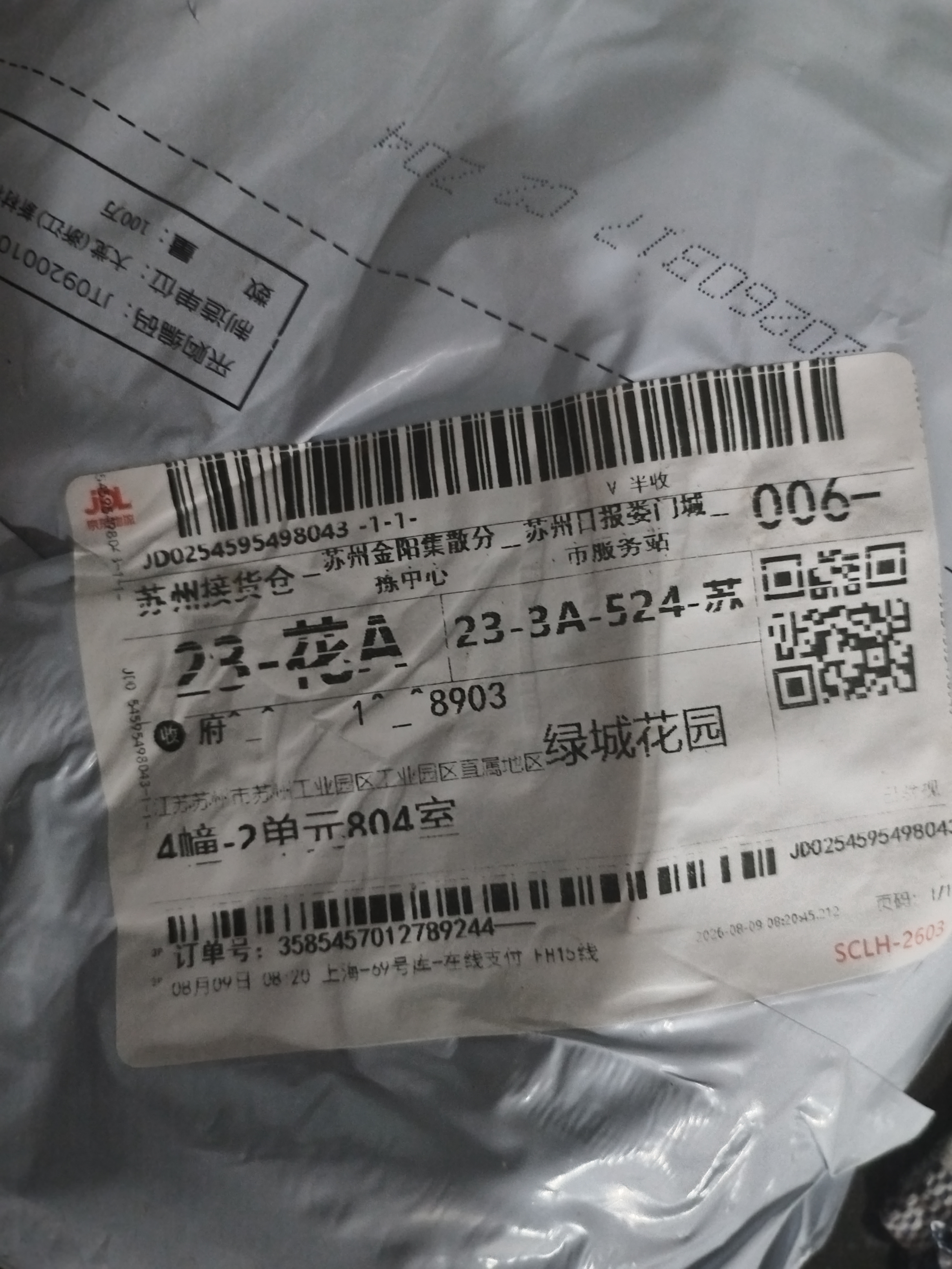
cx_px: 476
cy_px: 634
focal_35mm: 23
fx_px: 843
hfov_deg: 58.9
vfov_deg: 73.9
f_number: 1.9
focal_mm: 5.52
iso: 4446
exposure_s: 1/50
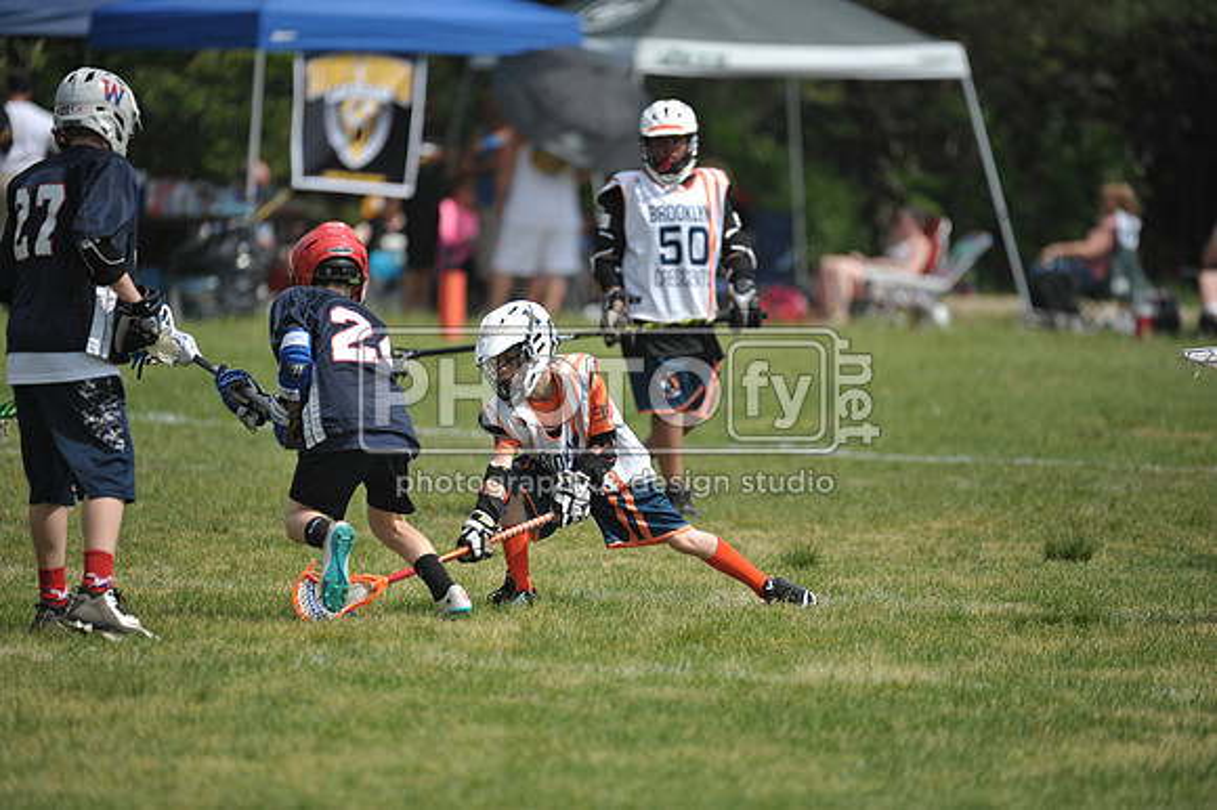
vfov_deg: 3.9
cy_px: 405
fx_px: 11825
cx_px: 608
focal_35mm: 350
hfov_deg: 5.9
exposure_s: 1/4000
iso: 640
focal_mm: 350
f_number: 4
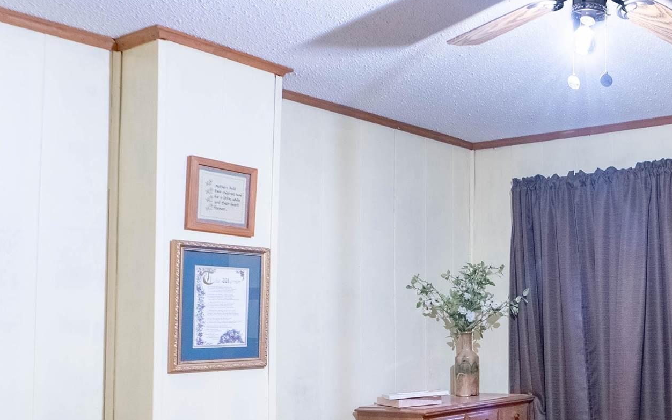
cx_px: 643
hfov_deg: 43.5
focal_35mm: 40
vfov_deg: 29.9
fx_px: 733
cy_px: 414
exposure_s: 1/40
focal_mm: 16
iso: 400
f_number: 8
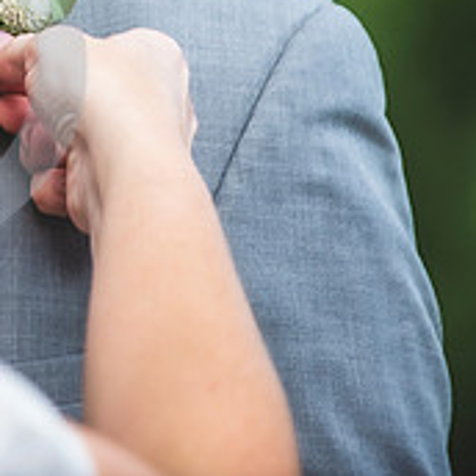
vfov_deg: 3.4
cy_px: -57
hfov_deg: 3.4
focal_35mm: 516
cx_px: -238
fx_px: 8028
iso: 200
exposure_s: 1/400
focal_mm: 180
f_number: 2.8
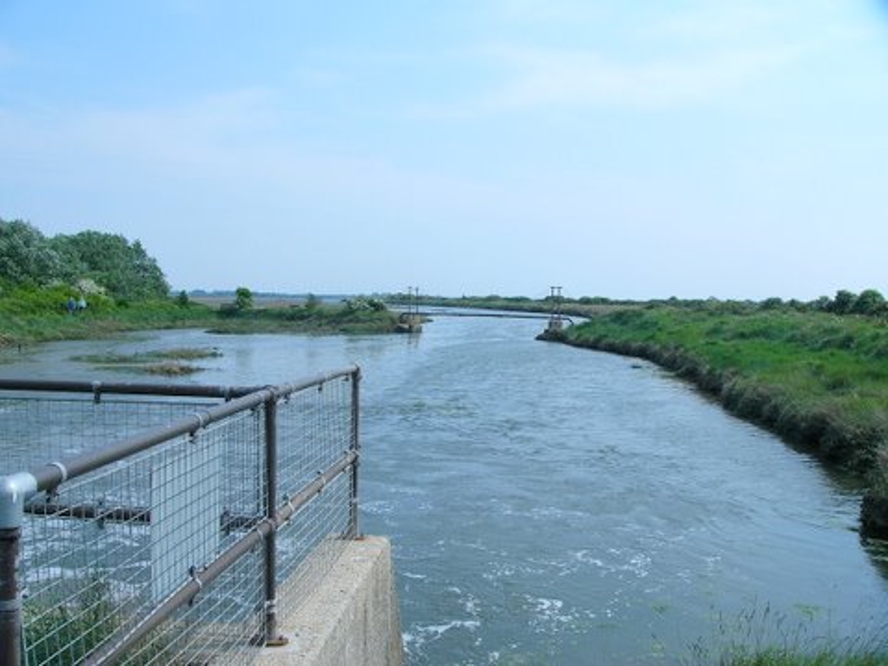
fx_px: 924
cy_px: 333
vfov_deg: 39.7
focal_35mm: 36
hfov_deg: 51.4
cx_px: 444
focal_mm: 6
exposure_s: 1/400
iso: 50
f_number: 5.2
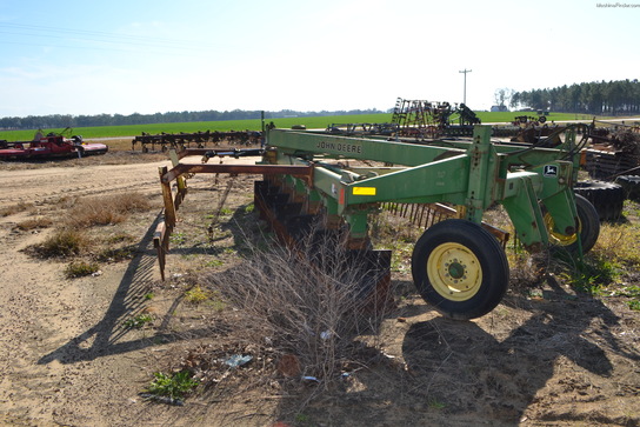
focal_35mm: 30
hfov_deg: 61.9
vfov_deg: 43.6
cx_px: 320
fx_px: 533
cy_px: 214
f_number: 9
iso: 100
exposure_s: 1/200
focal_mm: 20
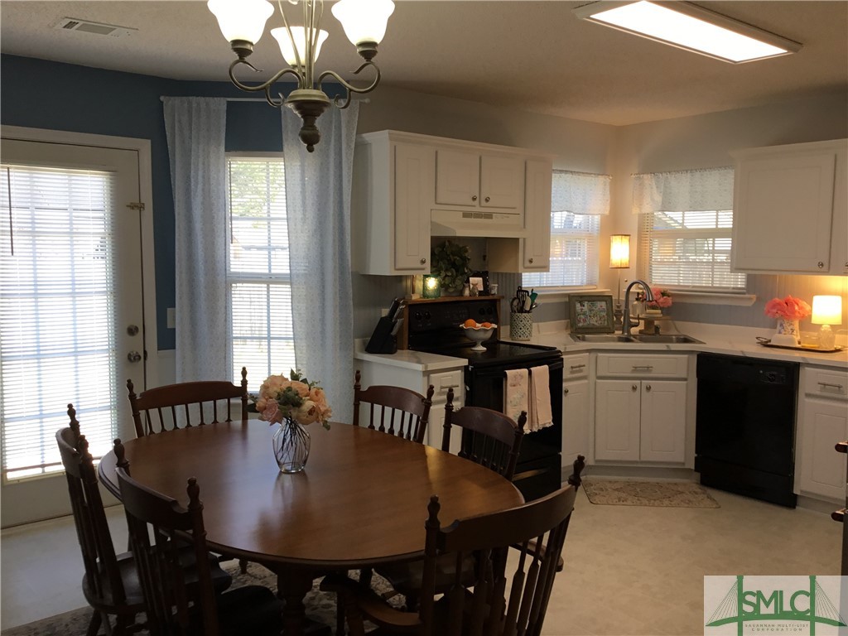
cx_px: 424
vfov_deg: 45.4
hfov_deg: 58.4
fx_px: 759
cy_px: 318
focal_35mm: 31
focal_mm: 3.3
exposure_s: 1/60
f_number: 2.4
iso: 32
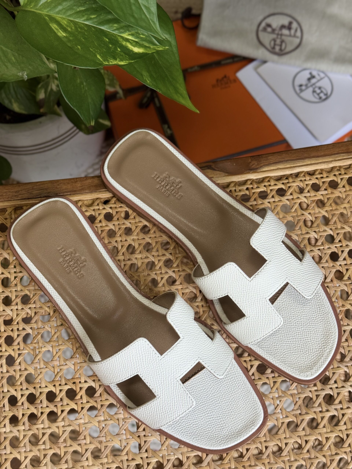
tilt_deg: -74.4
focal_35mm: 48
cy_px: 234
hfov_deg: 30.3
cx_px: 176
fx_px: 651
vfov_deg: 39.7
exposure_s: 1/352
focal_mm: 6.76
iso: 64
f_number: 1.78
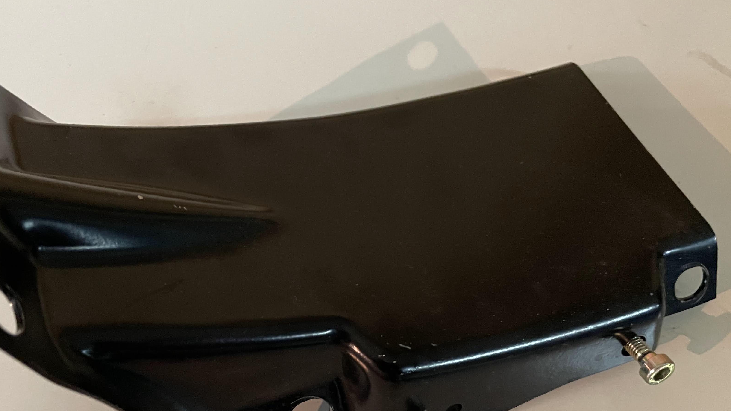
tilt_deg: -60.7
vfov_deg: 32.5
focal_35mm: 36
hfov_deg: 55.2
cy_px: 276
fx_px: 698
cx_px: 326
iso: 500
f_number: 1.6
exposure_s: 1/25
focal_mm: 4.2
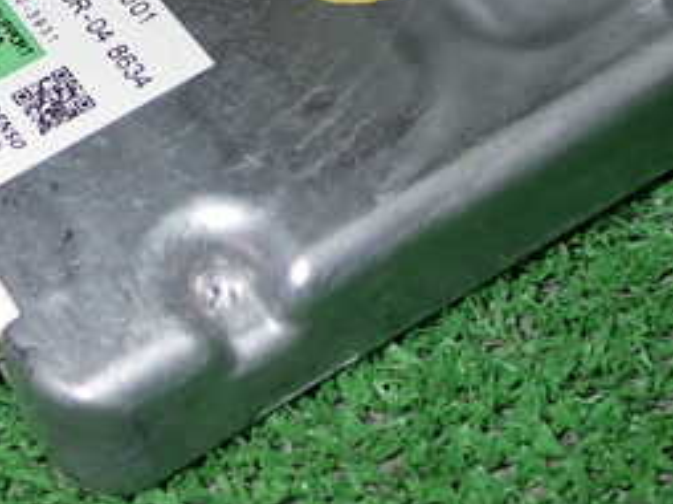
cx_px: 196
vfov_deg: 15.1
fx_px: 1884
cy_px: 109
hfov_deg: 20.1
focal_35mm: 97
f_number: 8
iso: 200
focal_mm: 7.31
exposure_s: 1/40
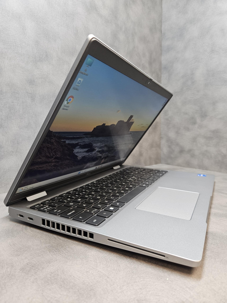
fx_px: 201
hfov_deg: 58.9
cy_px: 152
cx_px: 114
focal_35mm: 23
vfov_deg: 73.9
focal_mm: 5.4
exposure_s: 1/100
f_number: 1.8
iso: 250
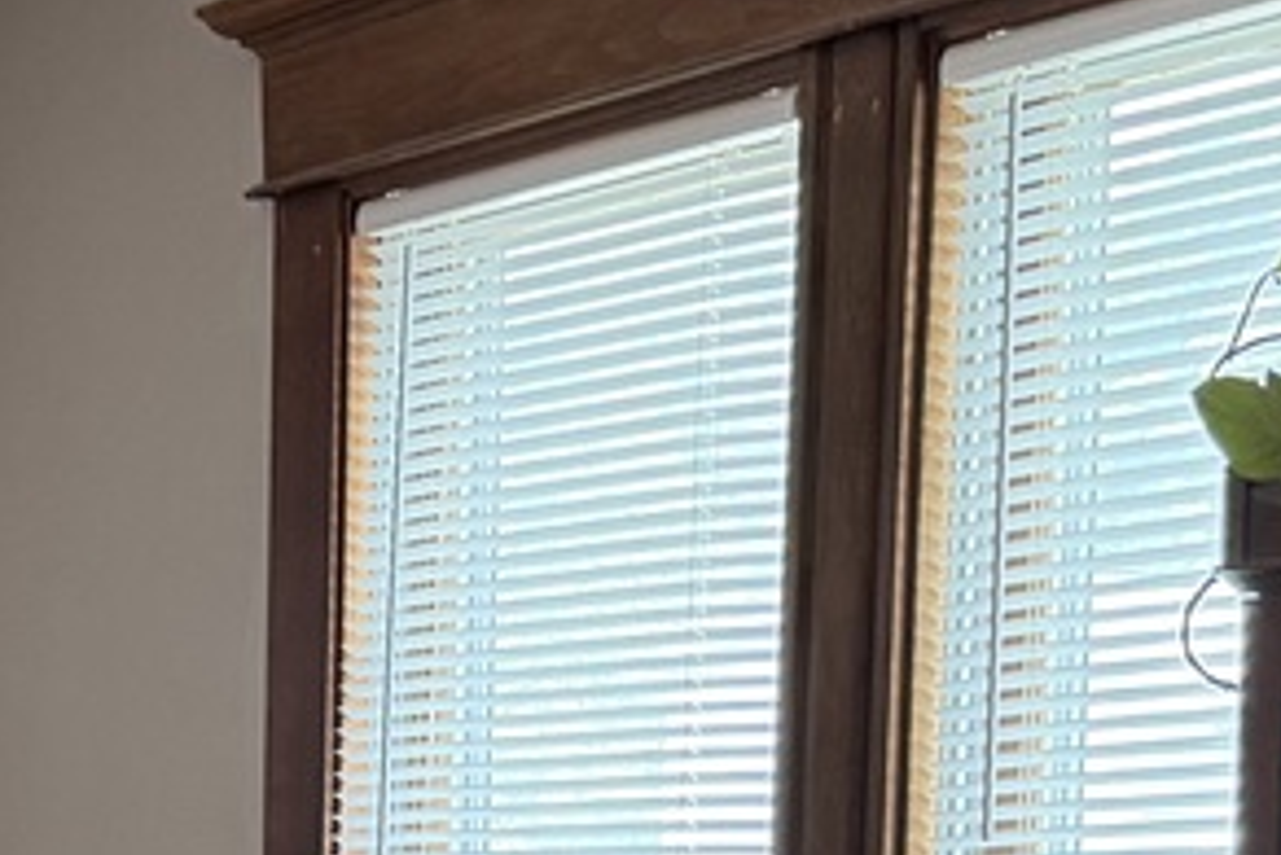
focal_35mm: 123
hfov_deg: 16.0
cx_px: -254
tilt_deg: -6.4
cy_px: 1456
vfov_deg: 10.6
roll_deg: +0.0
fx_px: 4379
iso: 320
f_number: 1.78
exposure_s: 1/60
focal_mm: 6.76
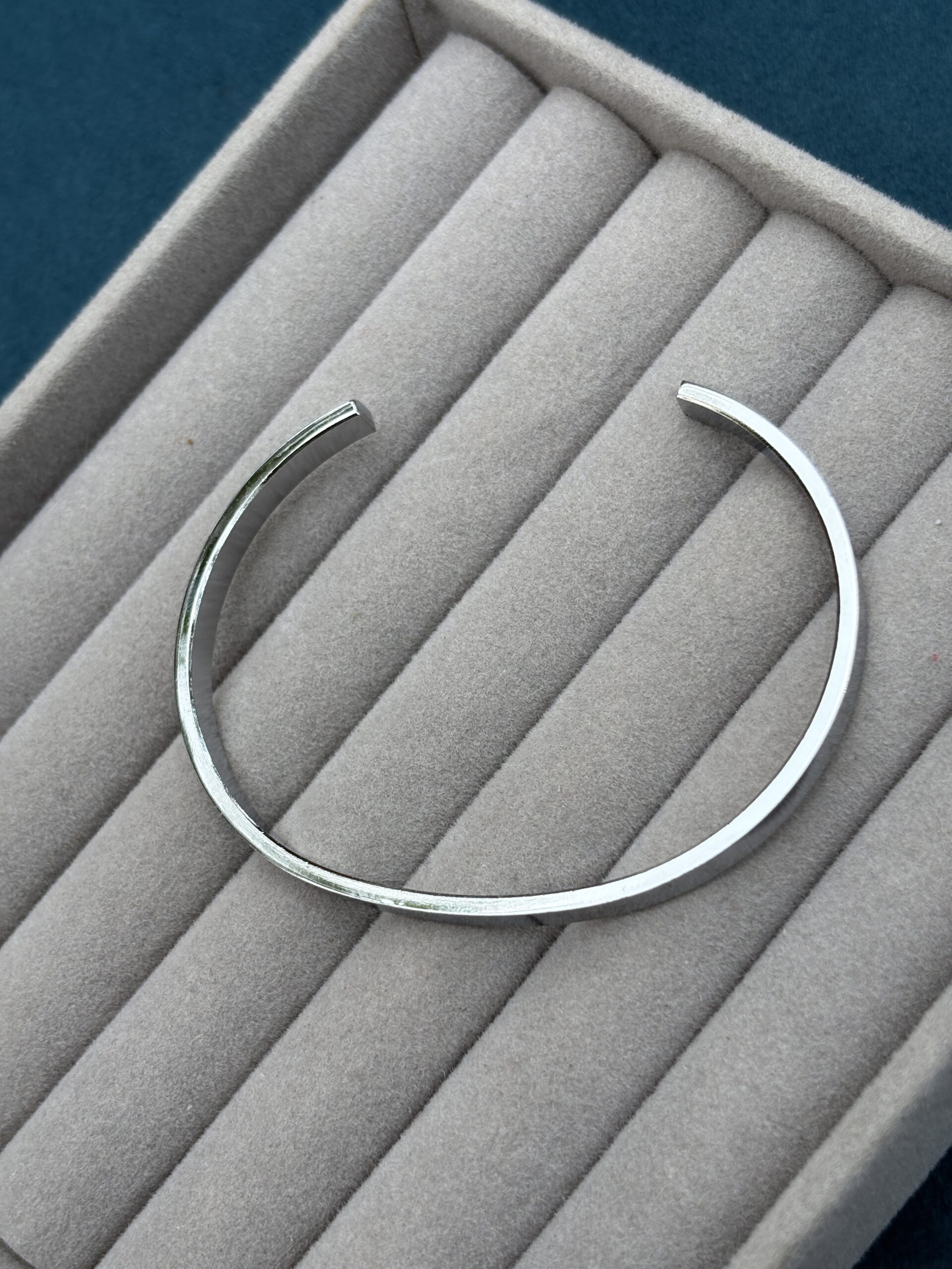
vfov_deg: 36.8
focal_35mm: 52
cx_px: 476
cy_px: 634
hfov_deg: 28.0
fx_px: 1907
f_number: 1.6
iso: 32
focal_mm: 5.96
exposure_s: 1/1667
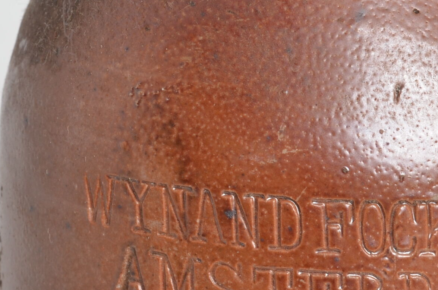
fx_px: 2865
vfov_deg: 5.8
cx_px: 221
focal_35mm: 236
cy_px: 104
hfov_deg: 8.7
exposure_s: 1/125
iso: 100
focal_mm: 50
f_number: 14
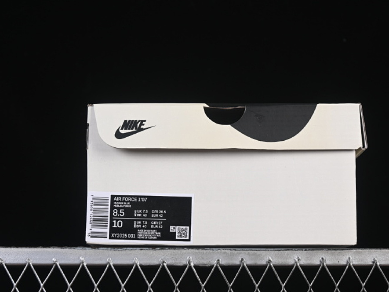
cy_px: 150
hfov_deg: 22.2
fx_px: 989
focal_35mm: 88
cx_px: 226
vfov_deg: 16.8
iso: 160
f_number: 8
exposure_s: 1/80
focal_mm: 50
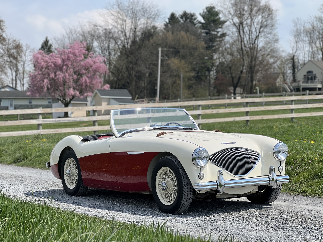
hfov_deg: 25.3
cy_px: 121
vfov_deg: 19.1
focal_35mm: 77
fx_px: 718
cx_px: 162
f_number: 2.8
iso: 32
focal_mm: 9
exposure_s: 1/896
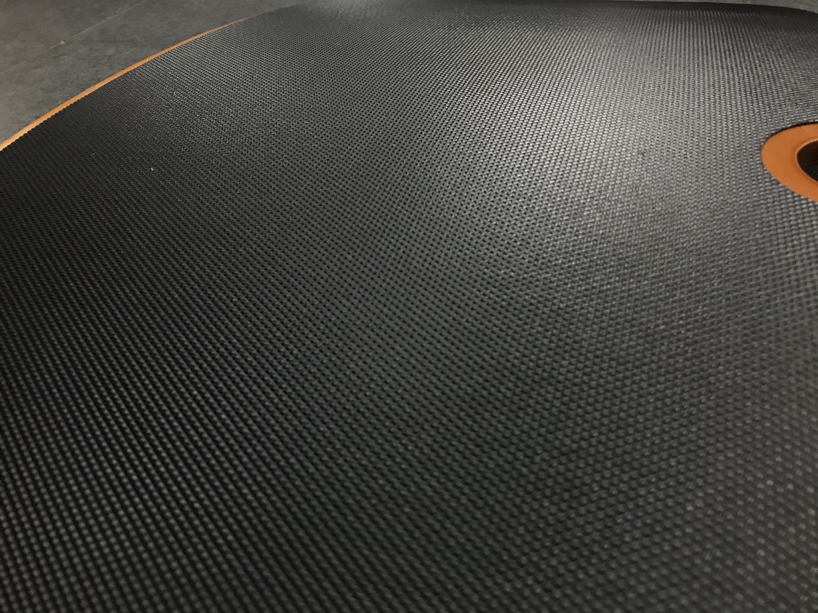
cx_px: 409
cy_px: 306
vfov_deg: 49.7
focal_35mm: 28
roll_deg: +6.8
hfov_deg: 63.4
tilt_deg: -39.8
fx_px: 662
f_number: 1.8
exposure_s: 1/11
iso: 100
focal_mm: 3.99
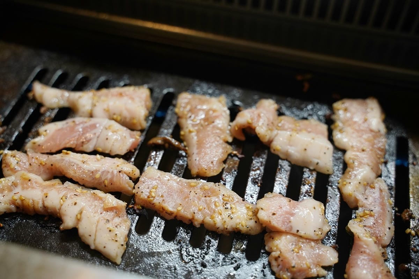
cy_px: 140
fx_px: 489
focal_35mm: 42
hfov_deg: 46.4
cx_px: 210
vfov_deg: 31.9
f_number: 4
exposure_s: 1/60
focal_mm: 42
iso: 1600
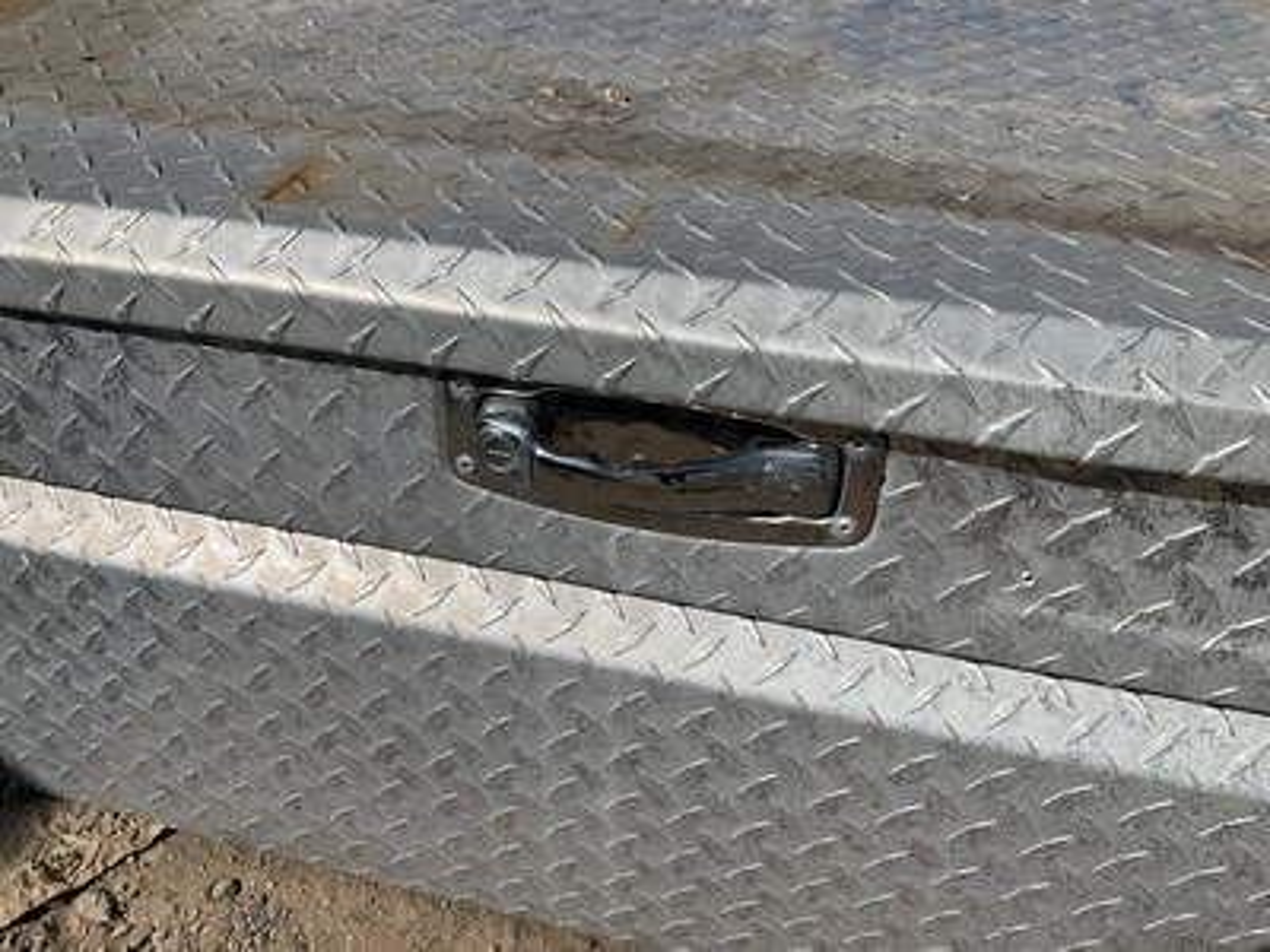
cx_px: 635
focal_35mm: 29
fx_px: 1064
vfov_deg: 48.2
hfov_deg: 61.7
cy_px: 476
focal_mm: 3
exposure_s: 1/4785
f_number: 1.8
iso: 25
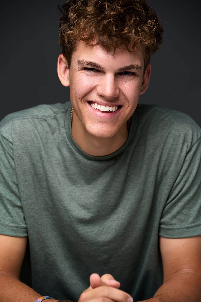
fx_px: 946
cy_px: 151
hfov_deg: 12.1
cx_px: 100
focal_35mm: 113
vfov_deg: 18.1
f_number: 4
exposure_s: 1/125
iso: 50
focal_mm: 113
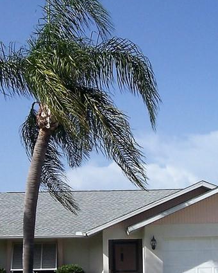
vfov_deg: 23.8
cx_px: 113
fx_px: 645
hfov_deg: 19.2
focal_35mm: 80
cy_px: 166
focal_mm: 5.6
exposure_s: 1/750
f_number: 5.6
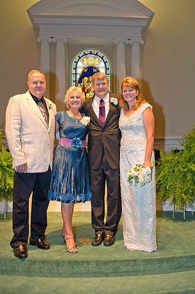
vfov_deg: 60.3
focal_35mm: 31
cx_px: 98
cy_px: 147
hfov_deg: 42.2
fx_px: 252
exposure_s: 1/80
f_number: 4
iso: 1600
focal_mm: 31
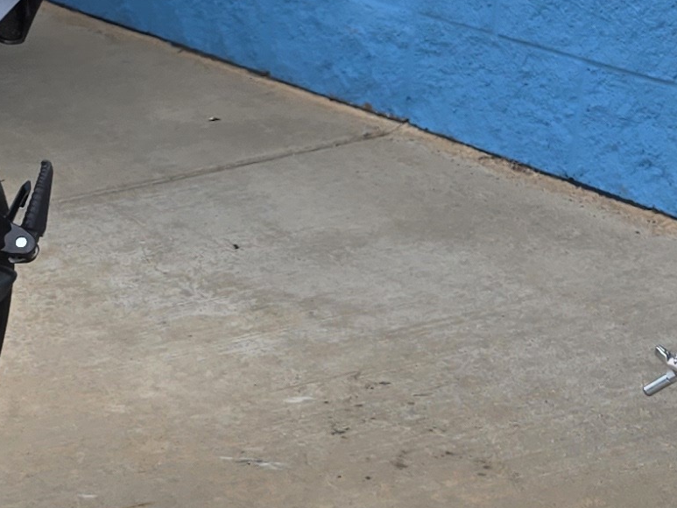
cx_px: -413
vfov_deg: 12.4
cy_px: 425
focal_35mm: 119
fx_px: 2328
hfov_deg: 15.0
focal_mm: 5.4
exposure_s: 1/838
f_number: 1.8
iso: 25
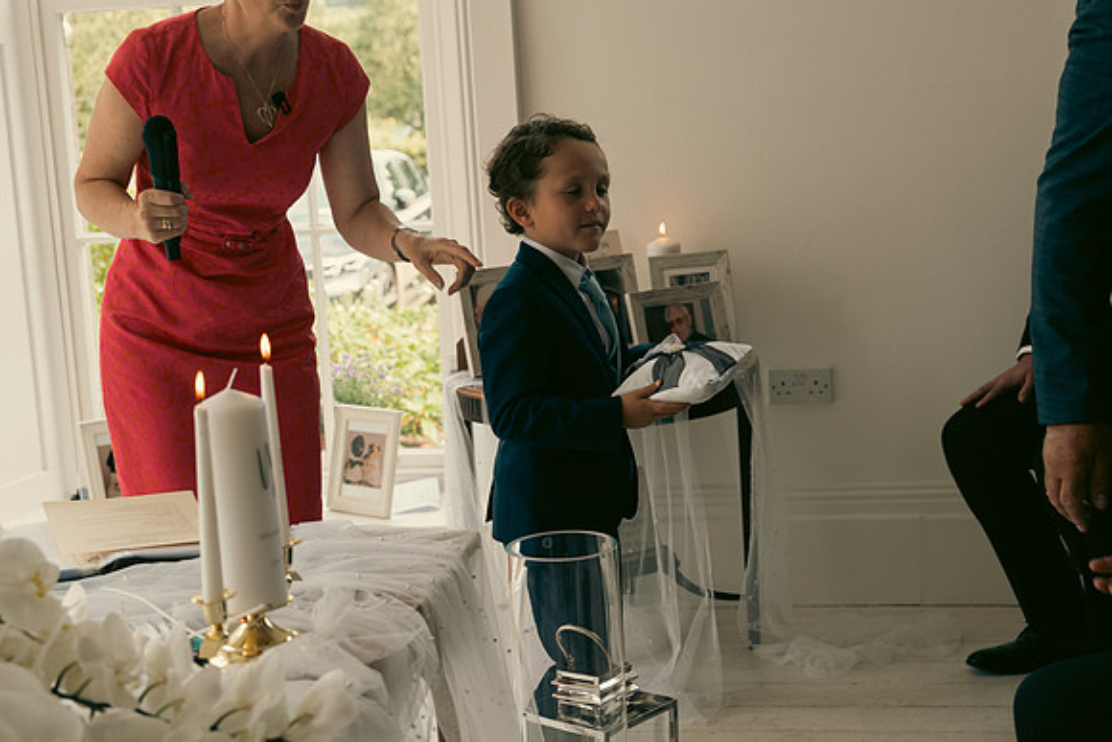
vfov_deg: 21.6
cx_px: 556
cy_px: 371
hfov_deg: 31.9
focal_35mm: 63
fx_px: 1946
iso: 125
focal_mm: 42
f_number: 3.5
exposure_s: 1/160
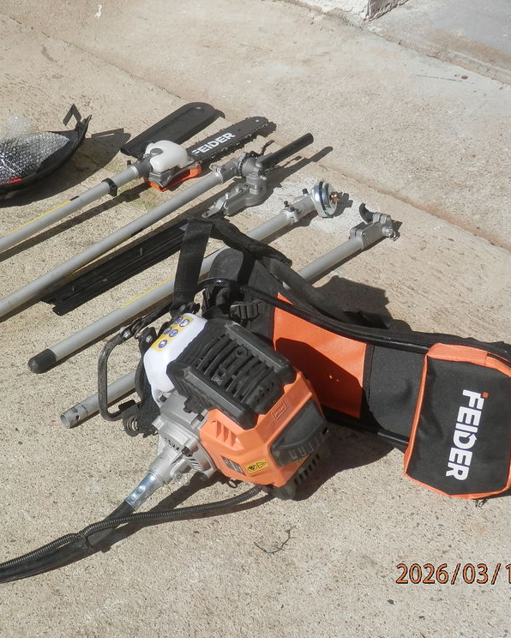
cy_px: 321
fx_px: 1114
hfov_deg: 25.6
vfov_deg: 31.9
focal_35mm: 59
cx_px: 152
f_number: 10.8
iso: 80
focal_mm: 8
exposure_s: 1/160
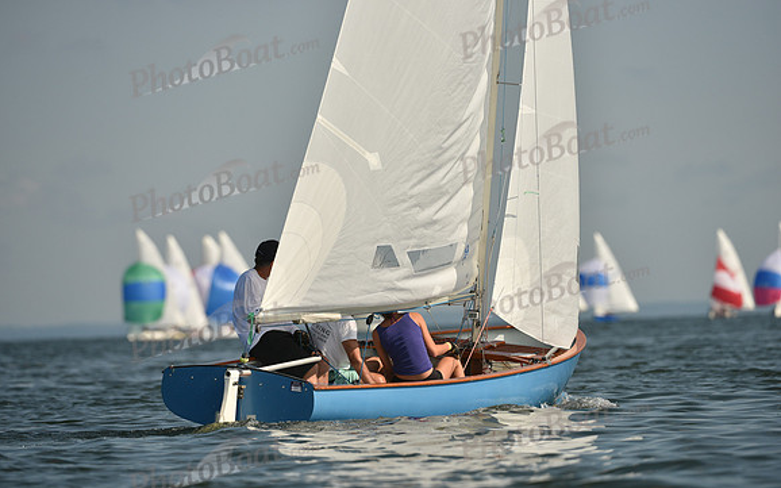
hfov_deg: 5.4
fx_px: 8278
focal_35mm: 389
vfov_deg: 3.4
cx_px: 390
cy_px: 239
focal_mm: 380
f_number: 5.6
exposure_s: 1/2500
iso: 250
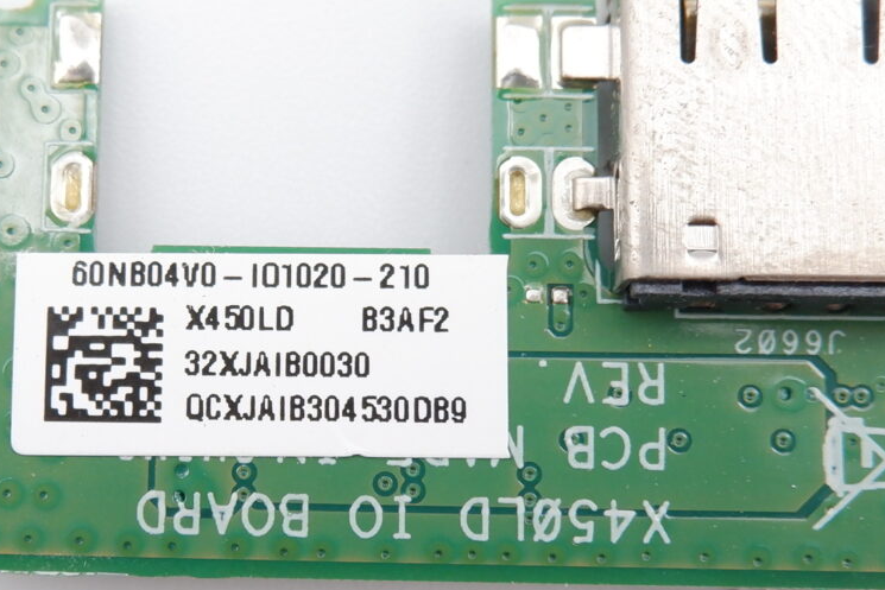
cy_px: 301
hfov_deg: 25.4
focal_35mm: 79
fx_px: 1942
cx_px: 230
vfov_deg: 17.3
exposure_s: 1/140
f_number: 5.6
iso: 800
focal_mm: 15.2
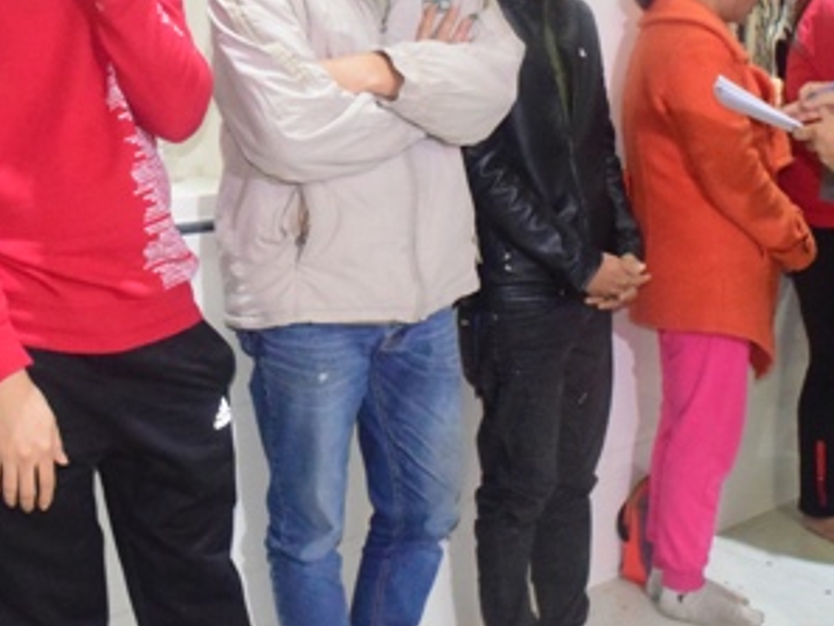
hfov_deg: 34.3
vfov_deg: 25.7
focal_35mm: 56
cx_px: 388
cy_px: 125
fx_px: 1350
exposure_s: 1/125
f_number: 5.6
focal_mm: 18
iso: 8000
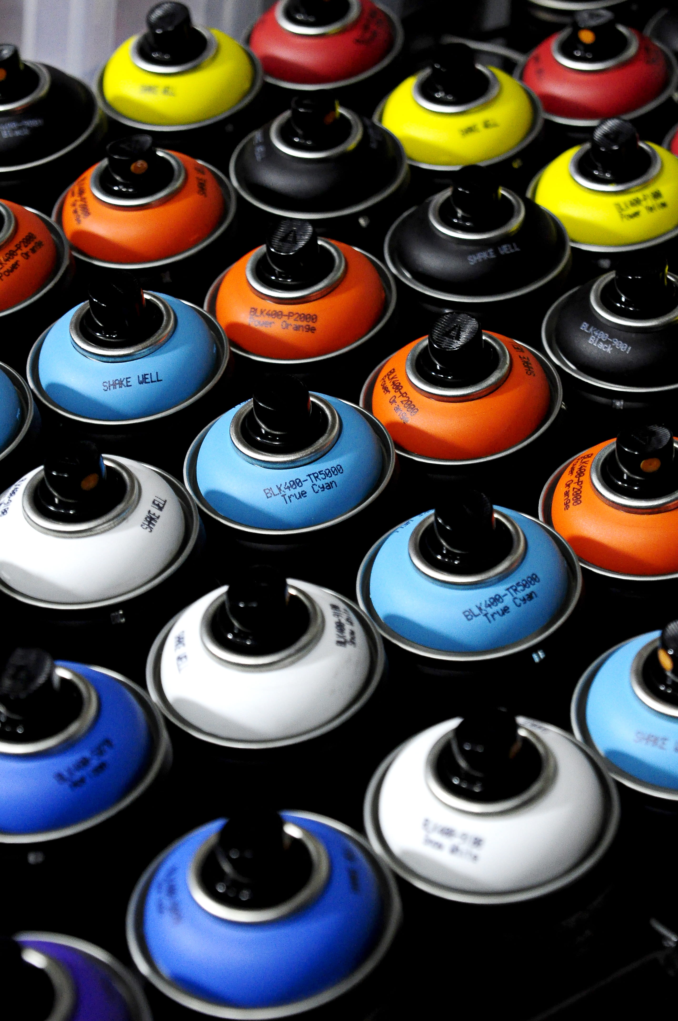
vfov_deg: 20.0
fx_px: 2889
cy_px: 510
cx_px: 339
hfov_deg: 13.4
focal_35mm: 102
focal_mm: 68
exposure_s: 1/80
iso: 1600
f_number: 4.8
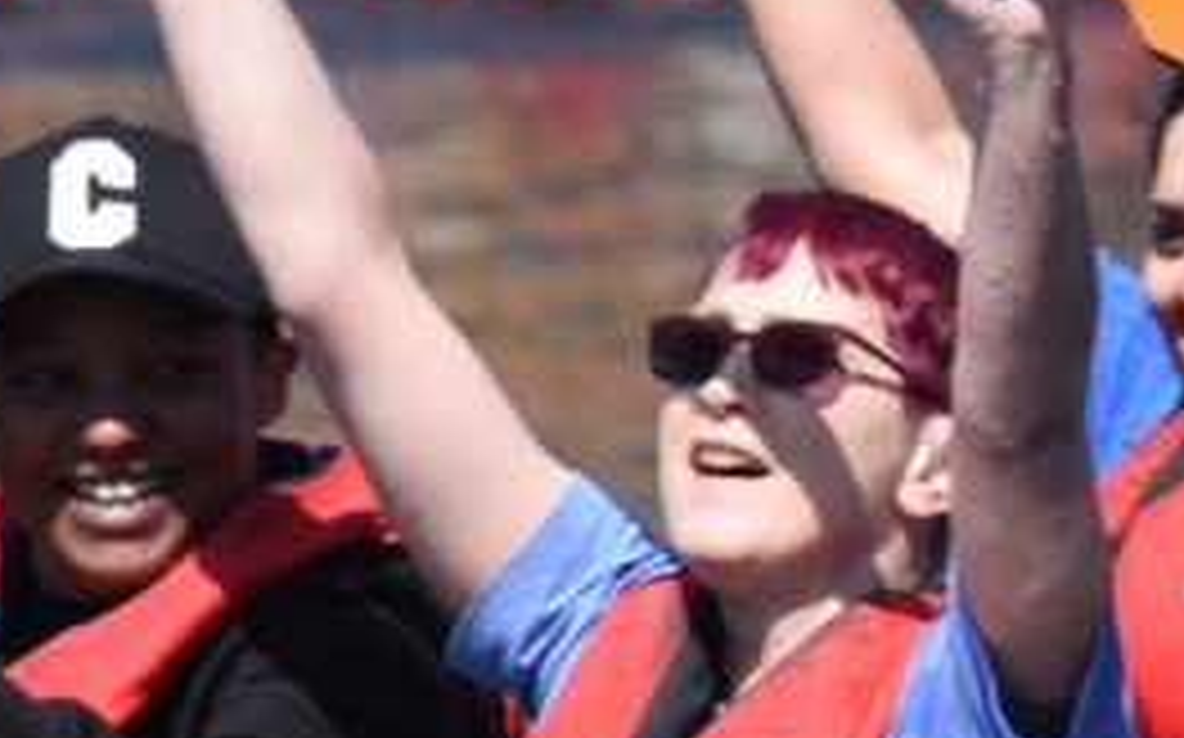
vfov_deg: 1.1
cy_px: 256
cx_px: 2165
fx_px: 38406
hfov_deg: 1.8
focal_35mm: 1191
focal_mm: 300
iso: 400
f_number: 10
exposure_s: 1/640
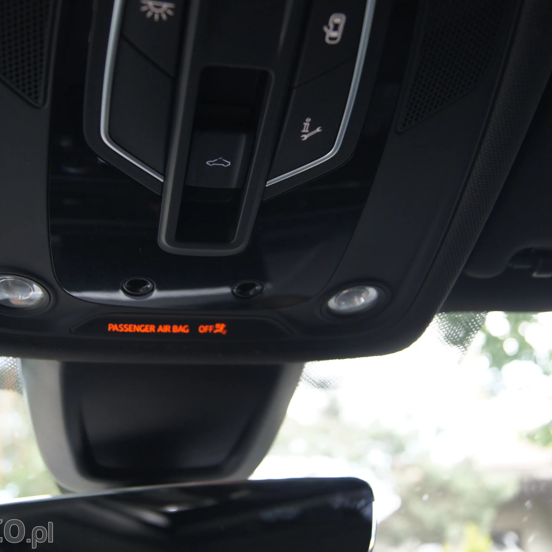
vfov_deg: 36.8
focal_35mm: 46
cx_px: 256
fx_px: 830
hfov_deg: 36.8
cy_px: 276
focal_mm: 24
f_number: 4
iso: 250
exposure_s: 1/40
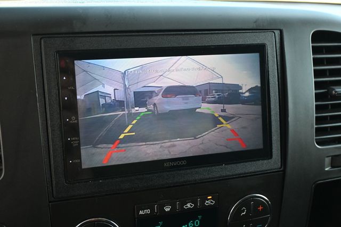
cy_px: 114
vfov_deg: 29.8
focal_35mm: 45
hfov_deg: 43.6
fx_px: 426
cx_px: 170
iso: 1000
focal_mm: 30
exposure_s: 1/125
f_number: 4.8
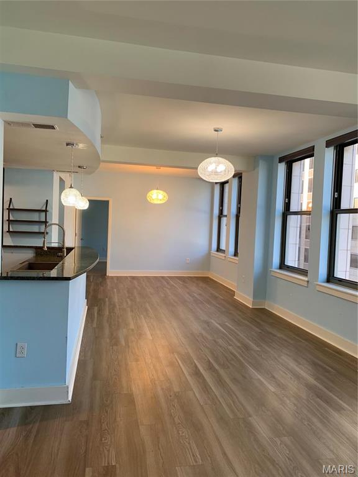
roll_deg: -1.2
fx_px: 359
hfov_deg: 53.1
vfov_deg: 67.3
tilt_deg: -1.7
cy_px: 238
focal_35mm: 26
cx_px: 179
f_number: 1.8
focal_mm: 4.25
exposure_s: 1/120
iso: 80
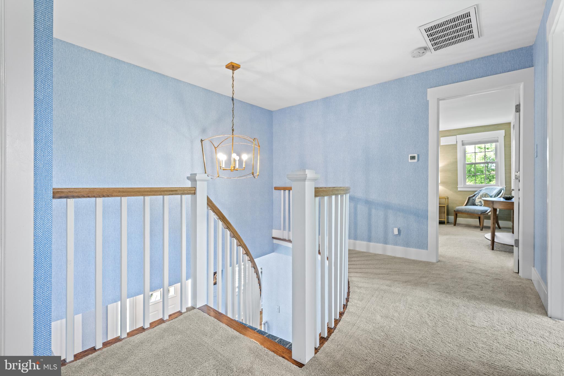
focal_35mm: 16
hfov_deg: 96.7
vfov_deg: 73.7
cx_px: 282
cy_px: 188
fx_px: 251
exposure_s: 1/3
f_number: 8
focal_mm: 16
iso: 400
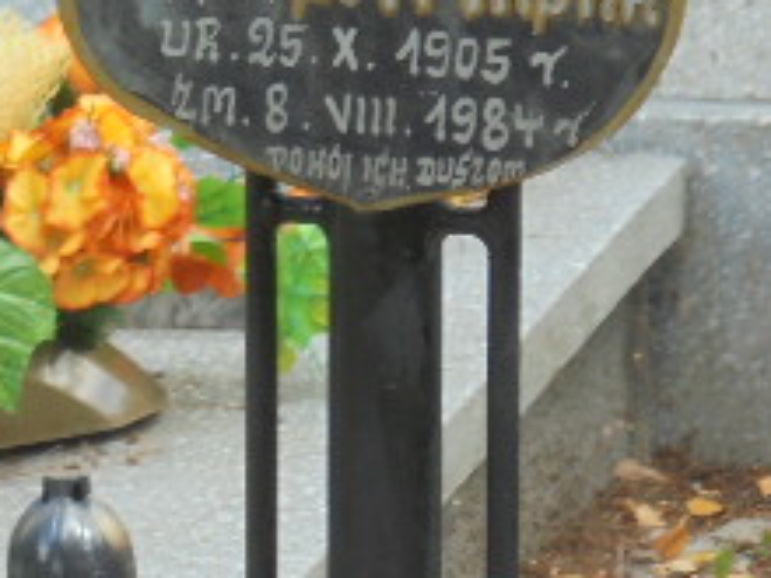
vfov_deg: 4.2
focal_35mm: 355
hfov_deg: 5.6
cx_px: 144
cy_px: 46
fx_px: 7907
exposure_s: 1/125
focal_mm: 21.8
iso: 160
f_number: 5.6
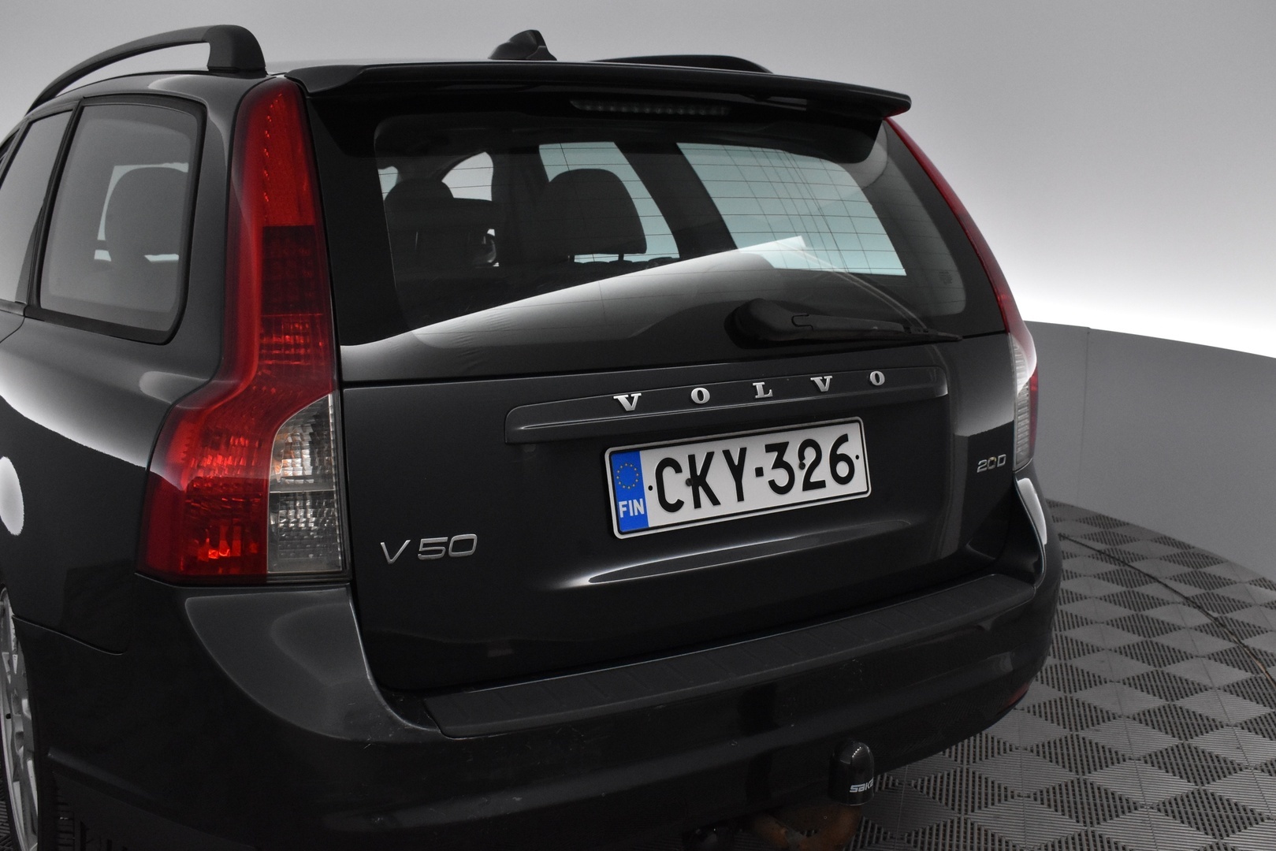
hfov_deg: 53.1
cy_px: 426
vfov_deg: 36.9
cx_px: 638
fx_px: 1276
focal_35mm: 36
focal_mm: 24
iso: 3200
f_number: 7.1
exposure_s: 1/200
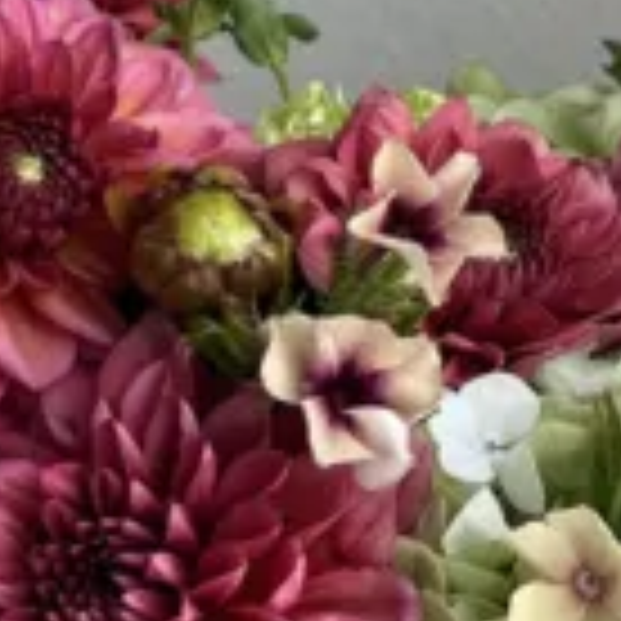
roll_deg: -0.5
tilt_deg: -8.3
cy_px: 126
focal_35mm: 133
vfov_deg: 13.1
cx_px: 594
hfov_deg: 13.0
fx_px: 2699
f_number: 1.5
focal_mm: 5.7
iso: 100
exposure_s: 1/121
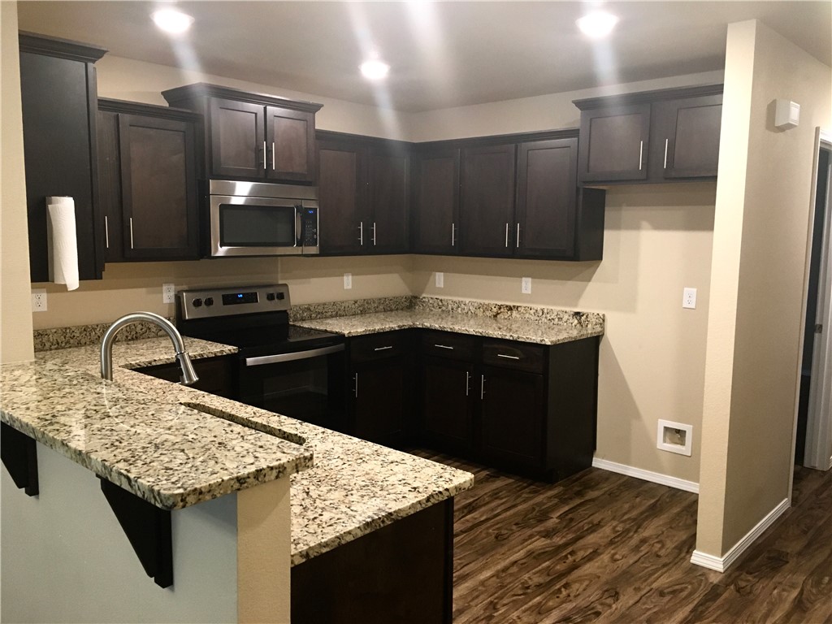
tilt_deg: -6.4
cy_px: 312
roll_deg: -1.0
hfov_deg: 61.7
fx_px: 697
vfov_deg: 48.2
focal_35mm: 29
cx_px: 416
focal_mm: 4.15
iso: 200
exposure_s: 1/30
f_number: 2.2
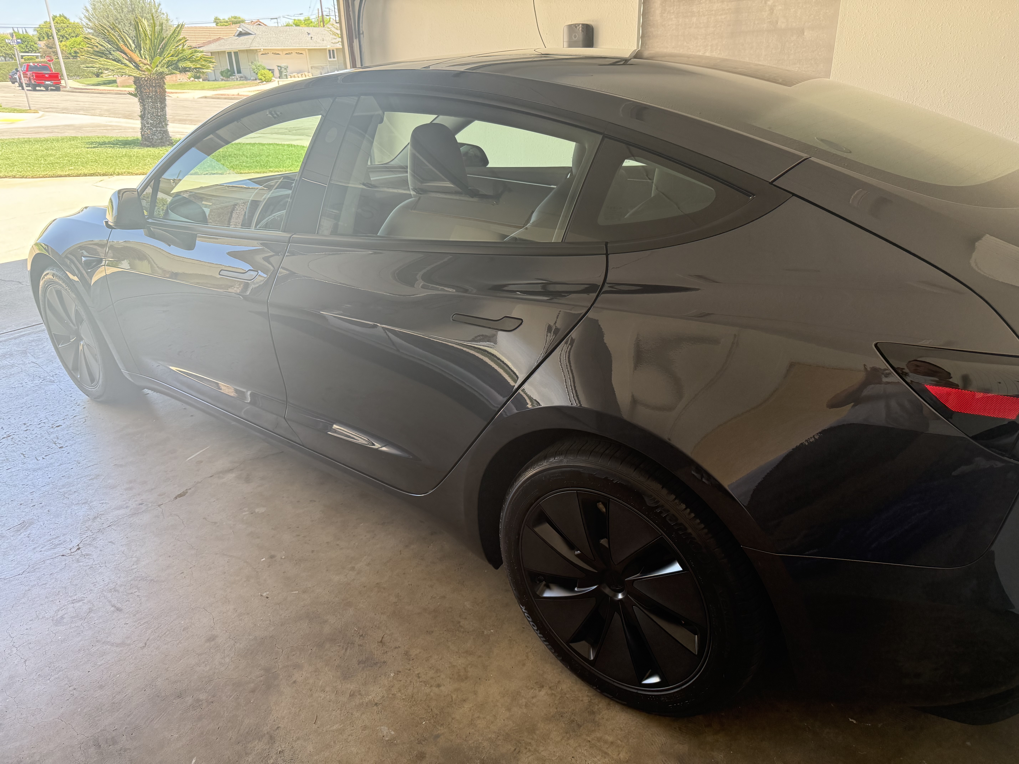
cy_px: 382
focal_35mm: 24
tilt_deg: -23.6
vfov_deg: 56.8
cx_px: 510
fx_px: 706
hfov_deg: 71.6
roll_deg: +1.1
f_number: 1.78
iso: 200
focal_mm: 6.76
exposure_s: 1/217
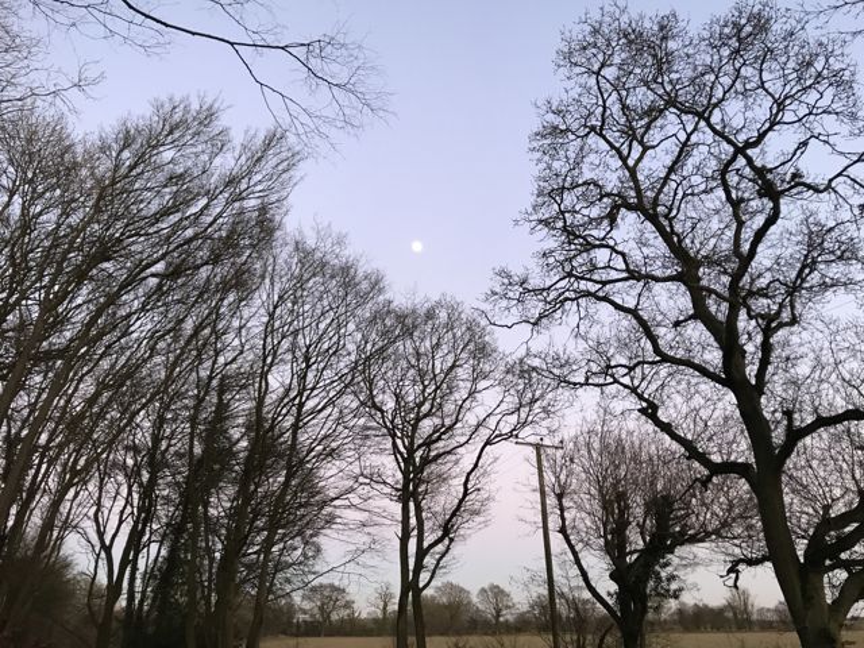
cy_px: 324
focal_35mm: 28
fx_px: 699
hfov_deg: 63.4
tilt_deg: +24.5
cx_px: 432
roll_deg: +2.2
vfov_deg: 49.7
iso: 40
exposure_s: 1/17
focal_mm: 3.99
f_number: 1.8
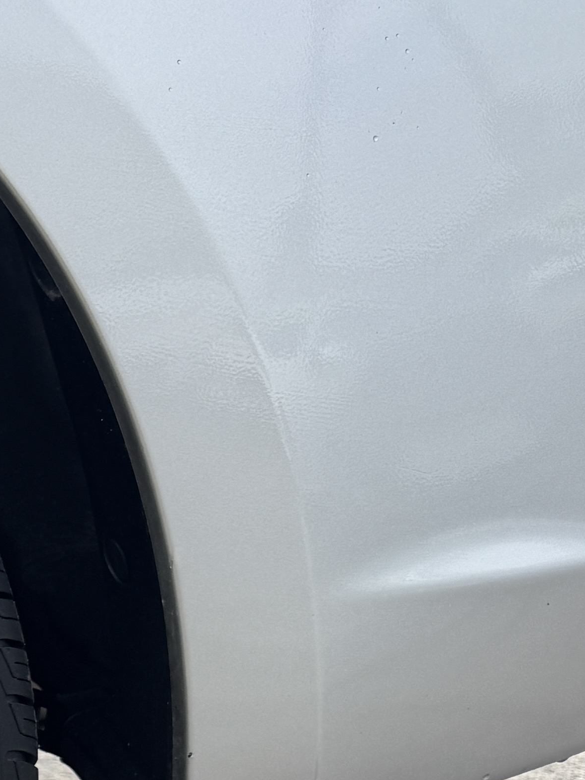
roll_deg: -0.7
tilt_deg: -8.4
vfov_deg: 22.0
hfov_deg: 13.7
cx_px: -688
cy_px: 688
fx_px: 1960
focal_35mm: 87
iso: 80
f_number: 1.78
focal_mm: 6.76
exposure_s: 1/1923
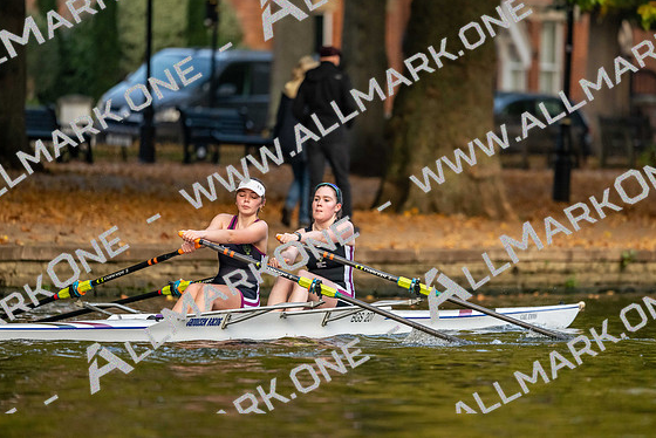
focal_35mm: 414
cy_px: 213
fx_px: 7548
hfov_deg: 5.0
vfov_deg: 3.3
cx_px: 324
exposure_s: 1/2500
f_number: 4.5
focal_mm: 400
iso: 3200
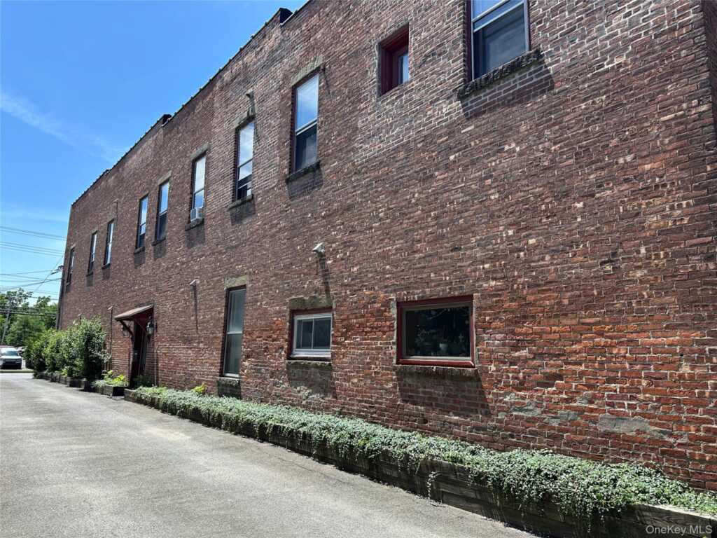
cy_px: 269
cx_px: 358
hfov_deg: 71.6
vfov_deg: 56.8
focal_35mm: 24
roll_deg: -2.0
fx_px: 497
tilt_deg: +9.9
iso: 80
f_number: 1.78
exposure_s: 1/1812
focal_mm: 6.86
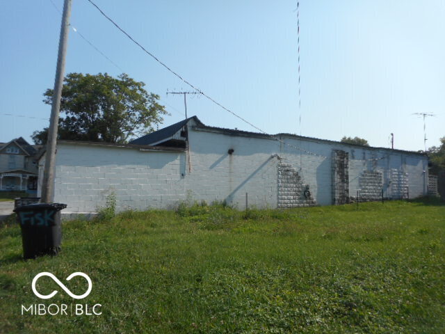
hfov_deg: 69.4
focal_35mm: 25
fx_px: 321
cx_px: 222
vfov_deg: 54.9
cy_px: 167
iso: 80
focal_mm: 4.5
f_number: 3.7
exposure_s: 1/800
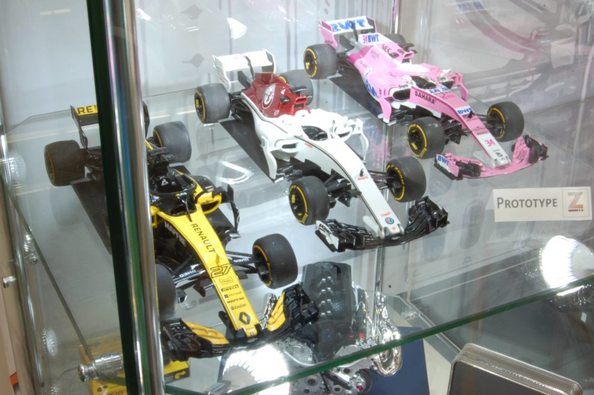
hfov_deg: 36.9
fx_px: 890
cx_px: 292
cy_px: 188
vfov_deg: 25.0
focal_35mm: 54
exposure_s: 2
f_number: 29
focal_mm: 34
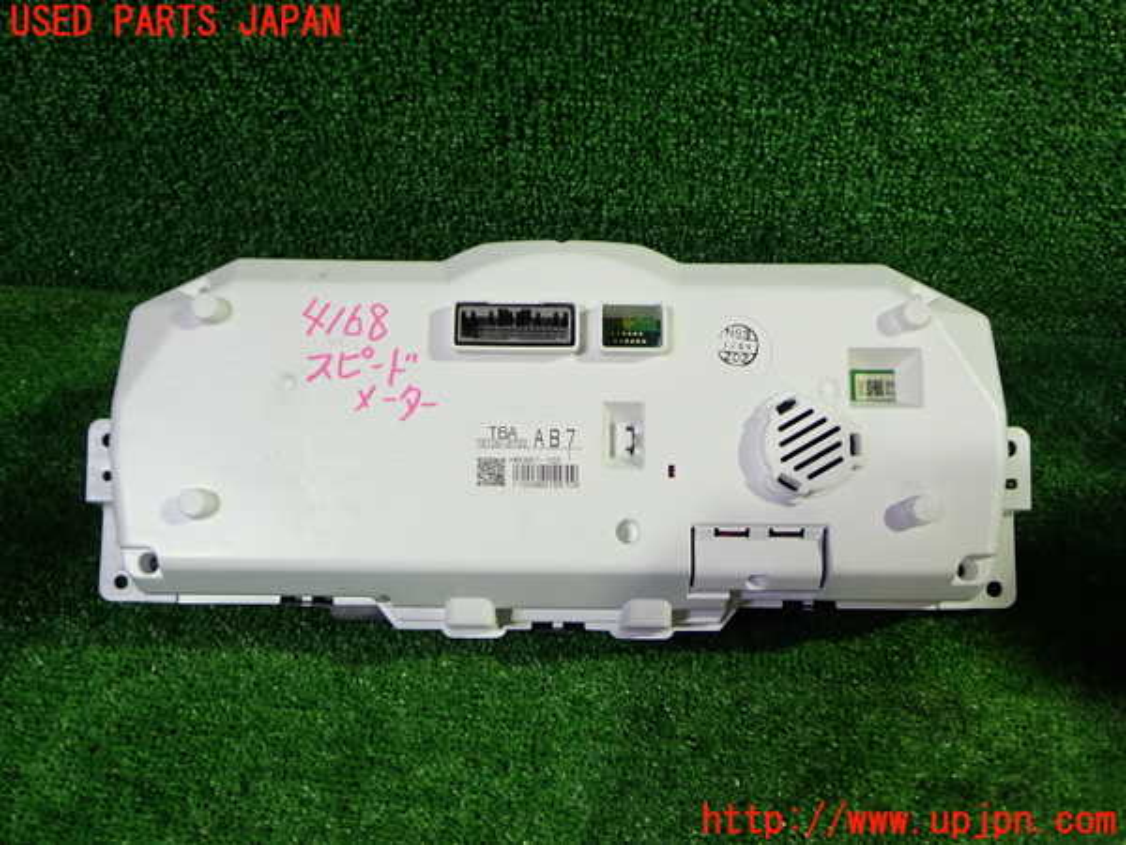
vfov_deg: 44.2
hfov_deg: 56.8
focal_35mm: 32
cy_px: 422
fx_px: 1041
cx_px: 563
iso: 200
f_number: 2.4
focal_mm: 5.79
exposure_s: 1/30
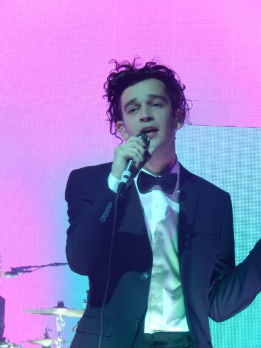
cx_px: 130
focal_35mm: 185
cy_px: 174
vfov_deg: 10.7
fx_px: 1861
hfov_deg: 8.0
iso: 1600
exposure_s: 1/50
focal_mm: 33.3
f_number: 5.7
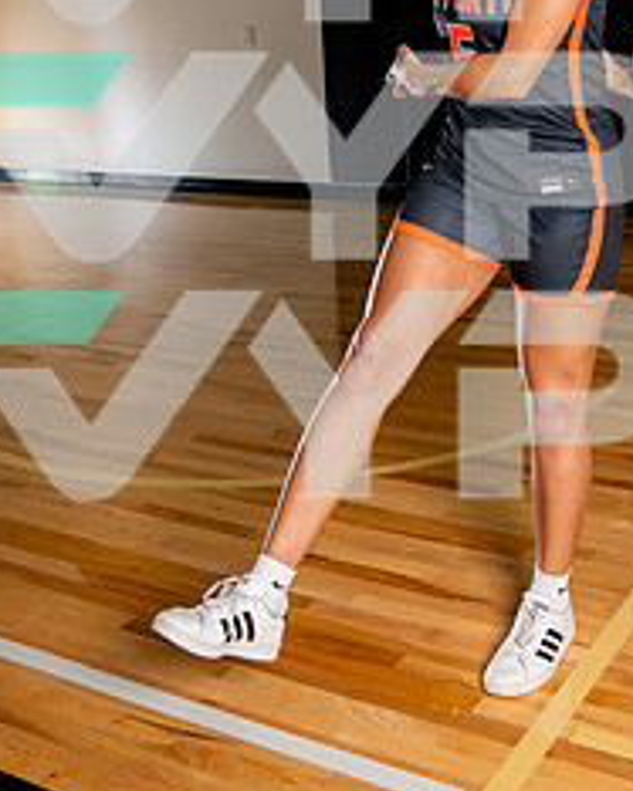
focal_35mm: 50
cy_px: 159
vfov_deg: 36.1
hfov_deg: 30.0
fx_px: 1172
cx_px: 427
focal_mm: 27.7
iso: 640
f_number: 7.1
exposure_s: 1/200
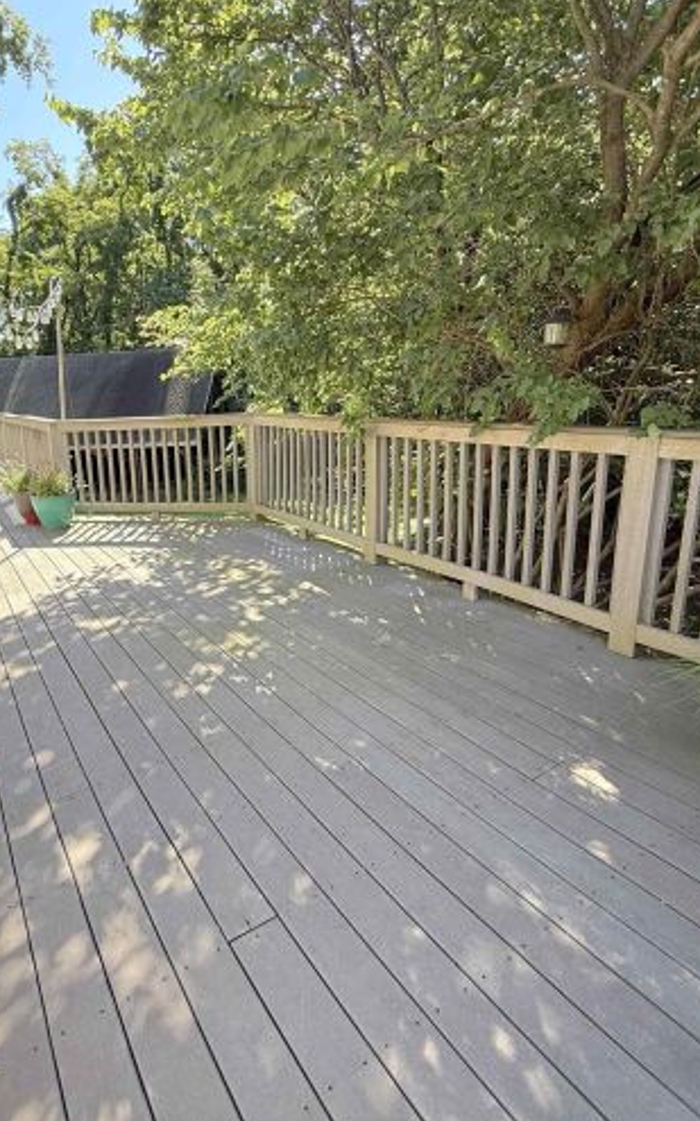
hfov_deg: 59.3
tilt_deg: -15.4
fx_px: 611
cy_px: 557
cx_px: 291
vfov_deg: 85.1
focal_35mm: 20
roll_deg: +3.3
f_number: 2.2
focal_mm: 2.22
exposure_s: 1/246
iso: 64
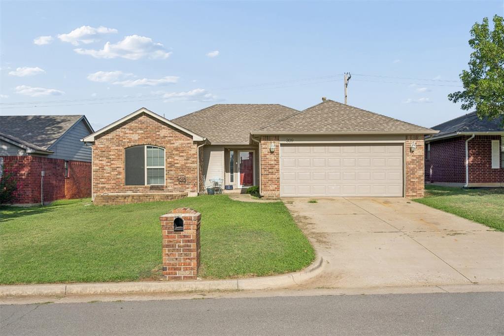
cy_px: 168
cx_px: 252
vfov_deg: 37.9
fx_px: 490
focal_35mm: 35
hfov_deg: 54.4
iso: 200
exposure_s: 1/1250
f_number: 8
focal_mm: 35
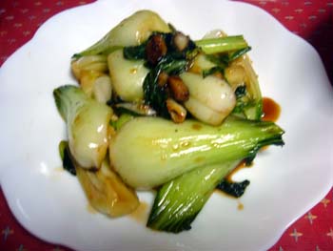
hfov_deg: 52.6
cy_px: 126
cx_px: 166
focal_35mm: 35
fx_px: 337
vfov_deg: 40.7
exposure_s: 1/8
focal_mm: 5.8
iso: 80
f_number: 2.8
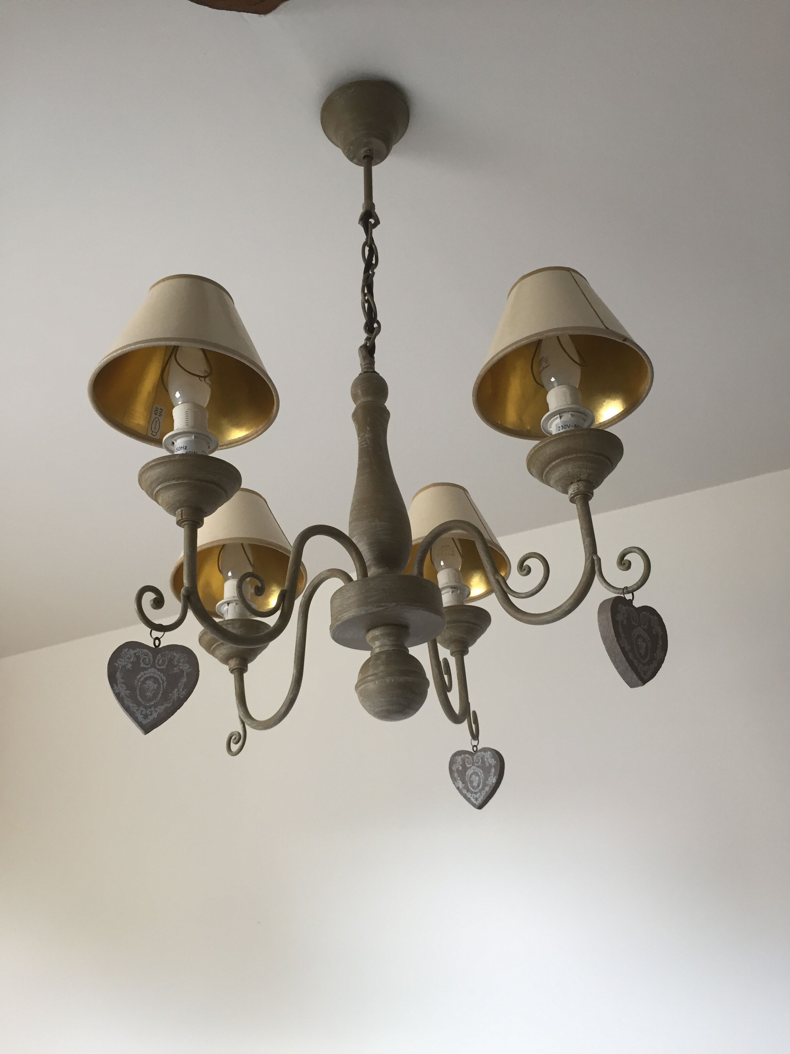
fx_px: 882
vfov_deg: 61.7
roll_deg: +2.0
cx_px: 395
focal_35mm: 29
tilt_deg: +27.1
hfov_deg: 48.2
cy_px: 527
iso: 80
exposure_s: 1/30
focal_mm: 4.15
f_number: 2.2
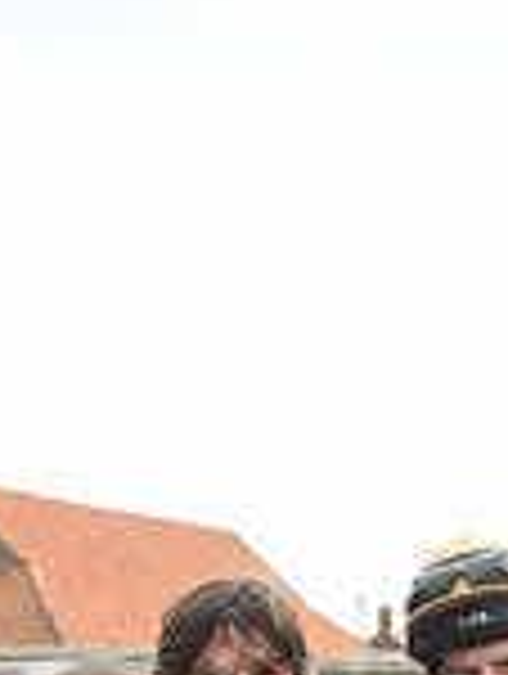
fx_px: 2810
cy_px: 976
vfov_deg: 13.0
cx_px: 261
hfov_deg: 10.3
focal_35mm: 144
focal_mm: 50
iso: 400
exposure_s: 1/800
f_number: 5.6
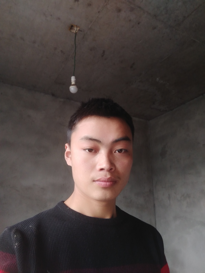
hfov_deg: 63.4
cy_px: 136
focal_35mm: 21
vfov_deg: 79.0
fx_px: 166
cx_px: 102
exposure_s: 1/33
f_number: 2
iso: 160
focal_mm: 3.57
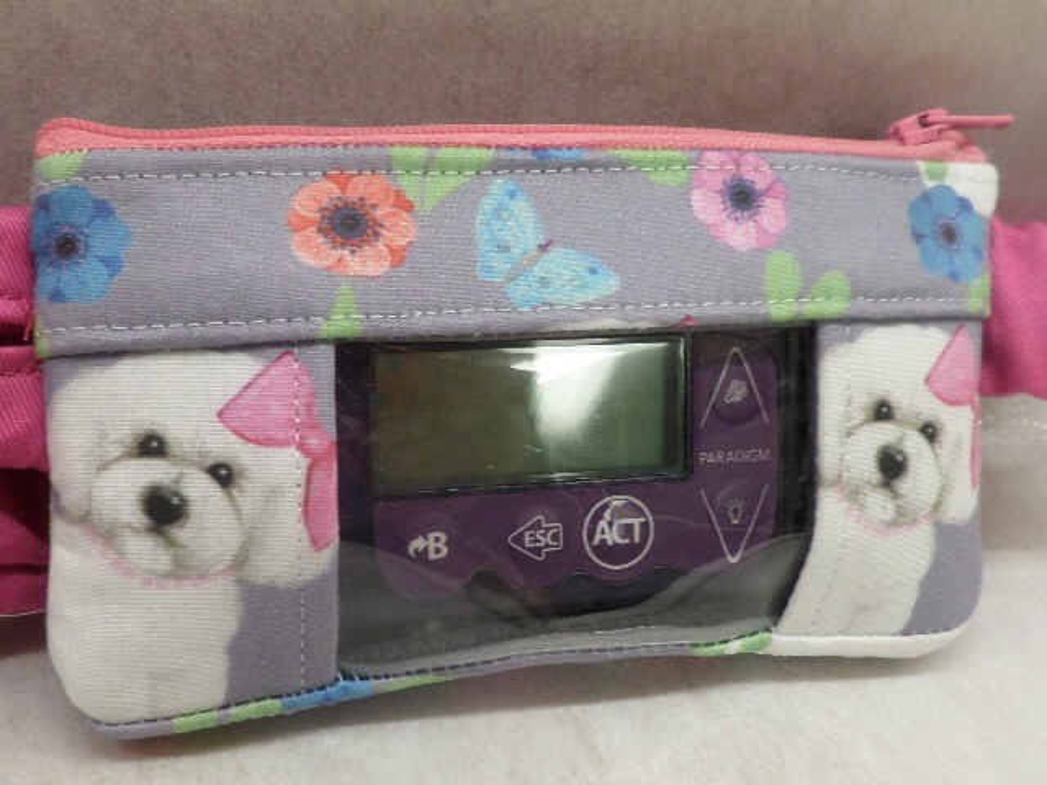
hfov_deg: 71.6
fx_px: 726
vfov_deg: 56.8
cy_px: 392
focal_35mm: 24
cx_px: 524
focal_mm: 4.3
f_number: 3.1
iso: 100
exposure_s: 1/30
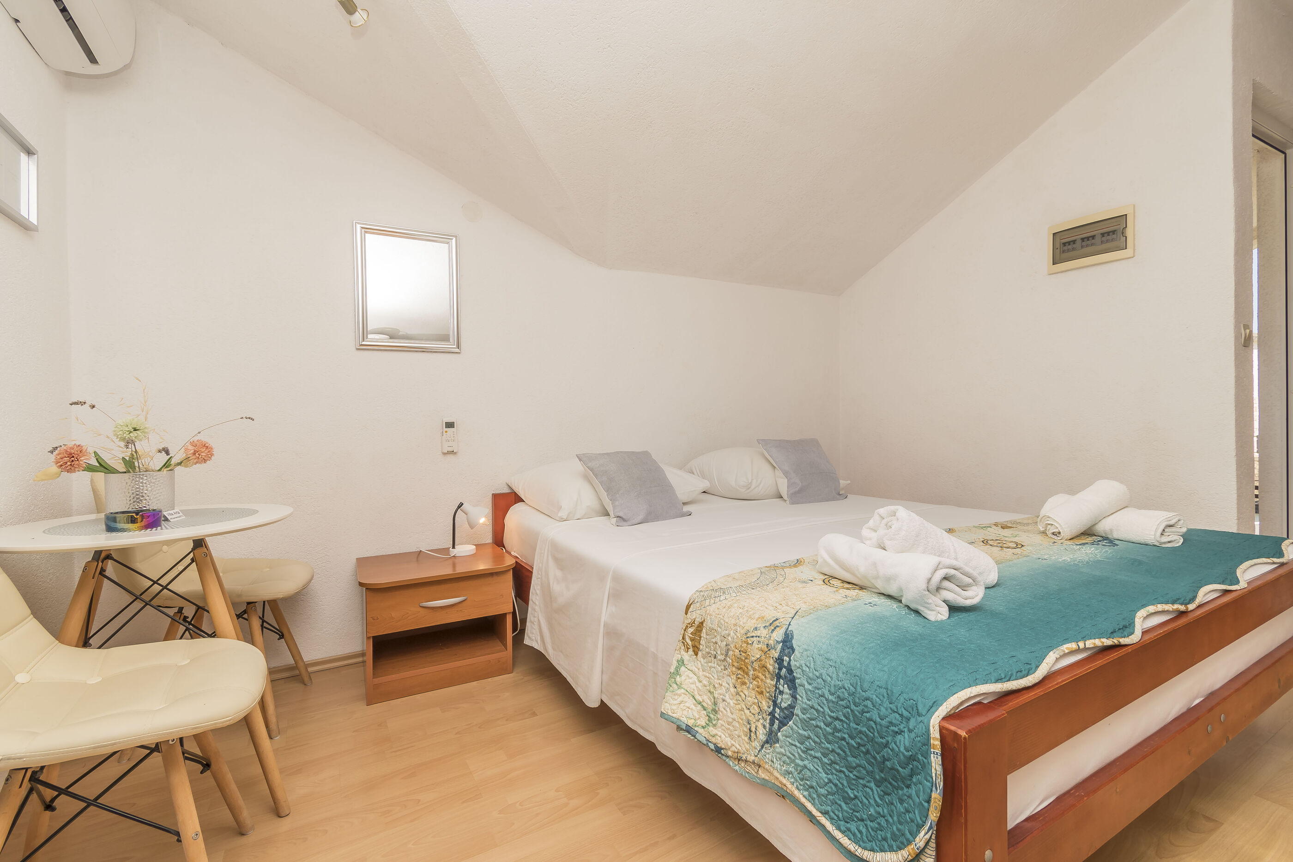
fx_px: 539
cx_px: 646
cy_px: 431
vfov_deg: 77.3
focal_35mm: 15
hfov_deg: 100.4
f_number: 9
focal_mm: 10
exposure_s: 1/100
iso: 100
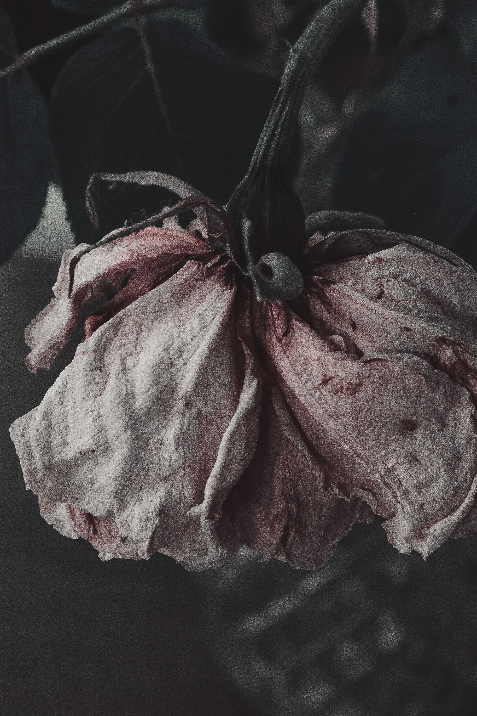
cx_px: 252
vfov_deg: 23.0
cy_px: 350
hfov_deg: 15.4
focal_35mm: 89
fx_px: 1760
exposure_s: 1/500
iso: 1600
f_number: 11
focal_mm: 55
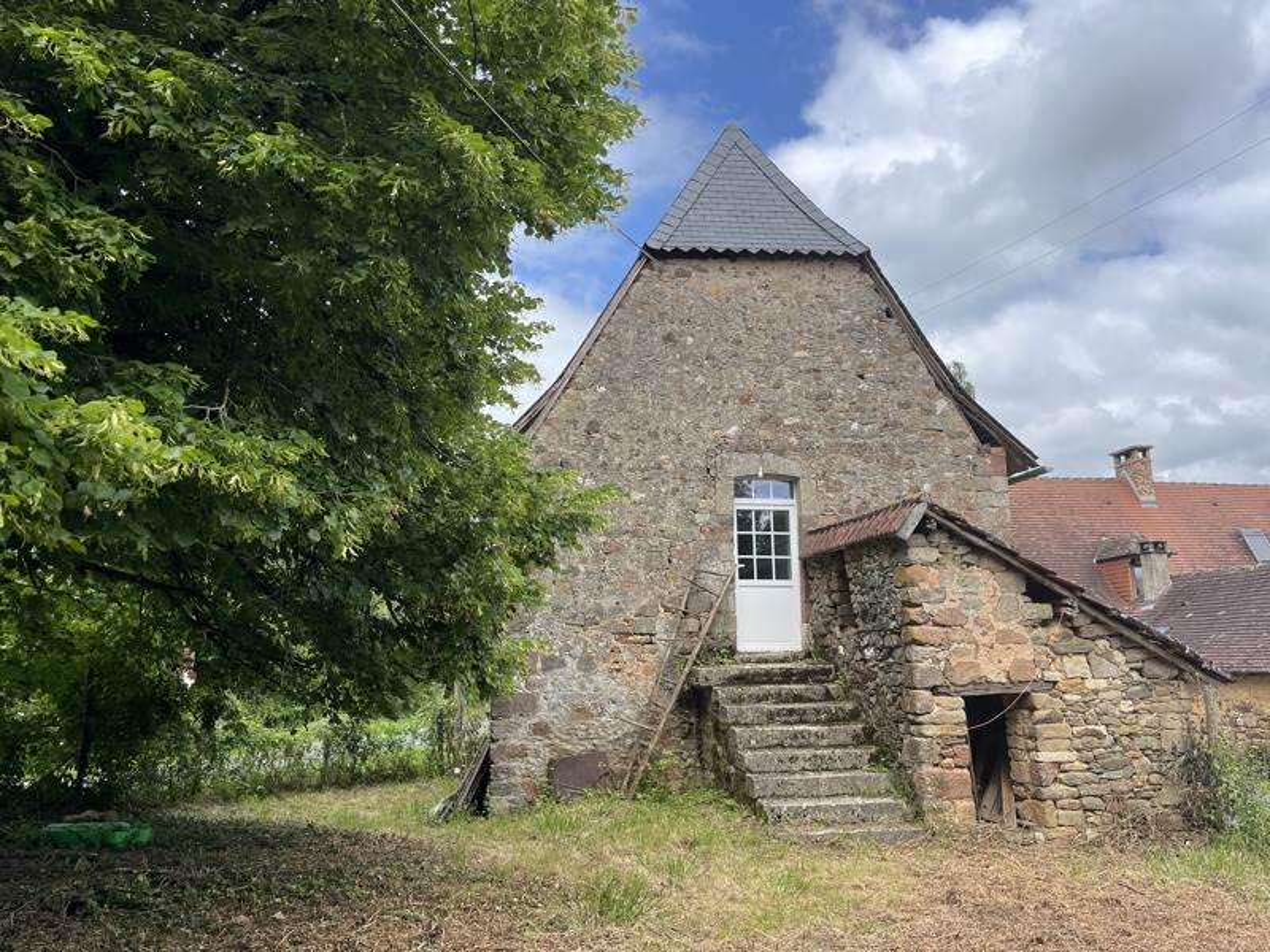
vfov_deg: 53.1
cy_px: 476
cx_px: 635
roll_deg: +0.7
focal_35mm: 26
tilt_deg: +10.5
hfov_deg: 67.3
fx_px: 954
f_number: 1.6
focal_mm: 5.1
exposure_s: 1/1647
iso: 50
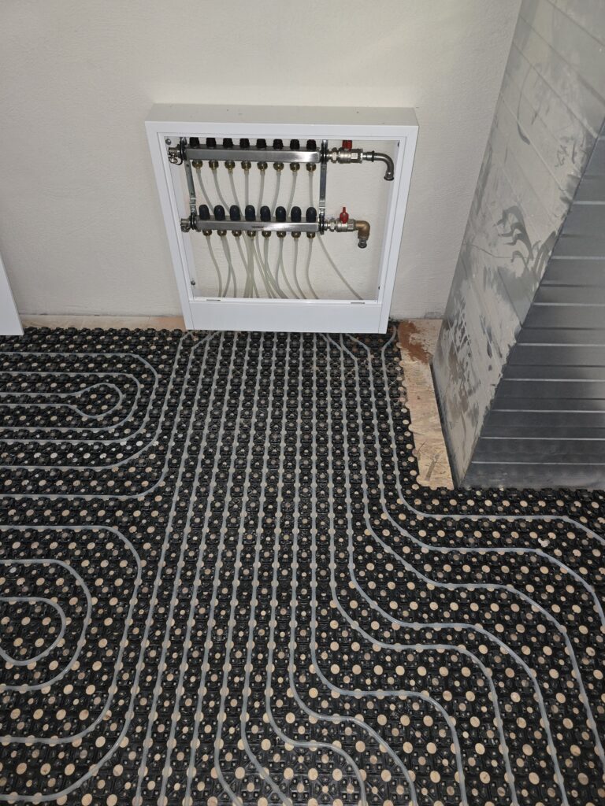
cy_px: 403
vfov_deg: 73.9
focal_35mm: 23
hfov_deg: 58.9
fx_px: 536
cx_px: 302
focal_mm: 6.3
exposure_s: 1/16.9
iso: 125
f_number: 1.7
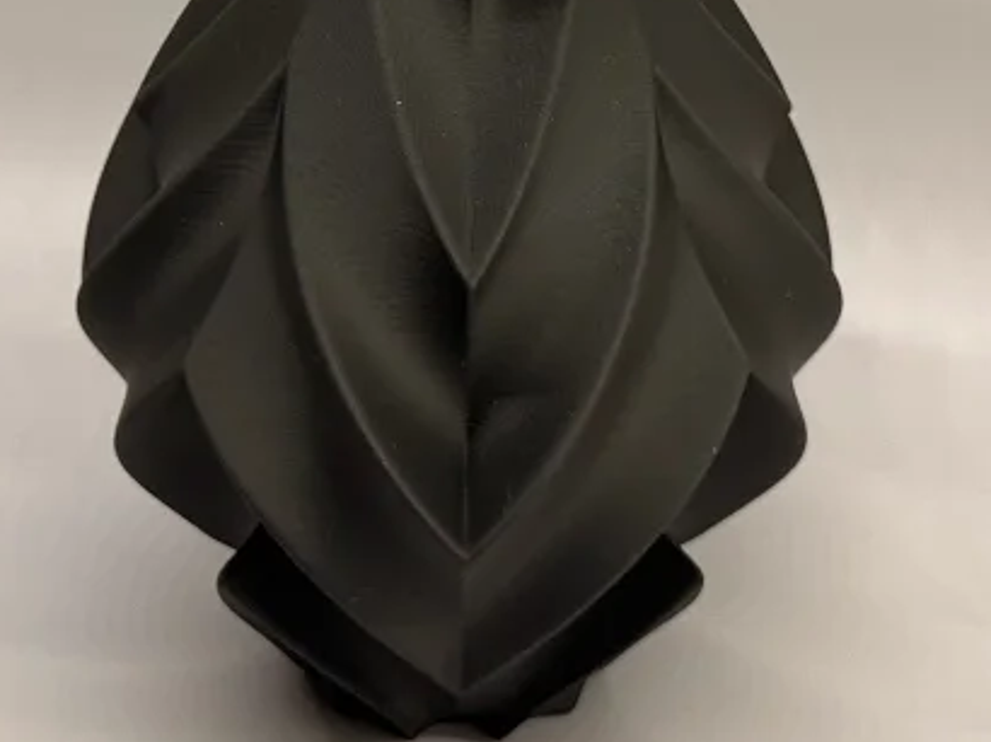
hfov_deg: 16.4
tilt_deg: -24.6
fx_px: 3433
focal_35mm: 120
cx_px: 469
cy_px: -56
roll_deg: -1.1
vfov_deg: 12.2
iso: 200
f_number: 1.78
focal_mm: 6.76
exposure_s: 1/60
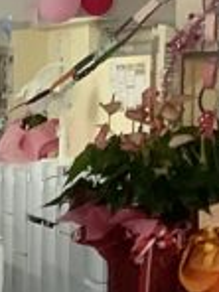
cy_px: 687
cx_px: -430
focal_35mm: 215
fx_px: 1814
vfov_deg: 8.5
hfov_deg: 6.4
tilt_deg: -19.3
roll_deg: +1.7
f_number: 2.4
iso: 80
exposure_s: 1/60
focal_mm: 3.3
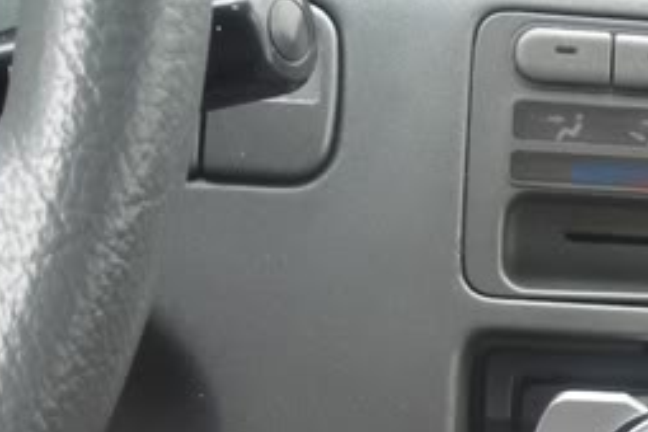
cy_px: 549
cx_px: 938
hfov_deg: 15.4
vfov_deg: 10.8
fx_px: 2232
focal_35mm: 124
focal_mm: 6.3
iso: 98
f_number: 3.2
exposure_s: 1/30
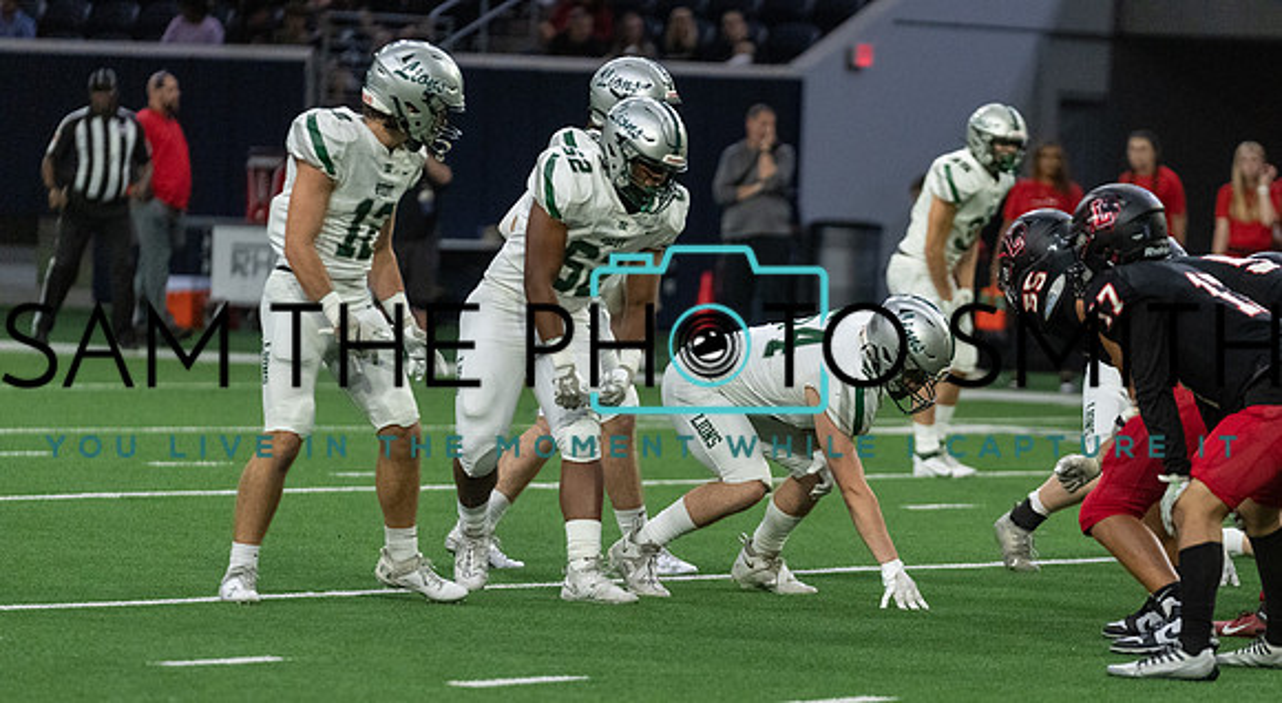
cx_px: 802
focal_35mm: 267
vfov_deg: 4.5
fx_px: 9014
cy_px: 532
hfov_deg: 8.1
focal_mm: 200
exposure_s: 1/1250
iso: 5000
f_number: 3.2
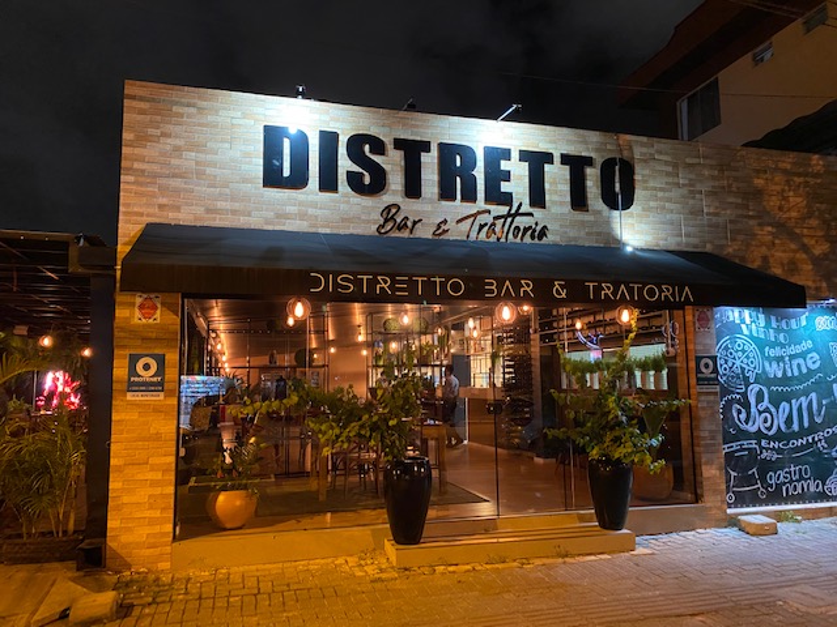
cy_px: 314
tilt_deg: +5.8
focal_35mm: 26
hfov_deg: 67.3
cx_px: 418
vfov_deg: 53.1
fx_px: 629
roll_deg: +0.6
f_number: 1.8
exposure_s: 1/30
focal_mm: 4.25
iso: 640
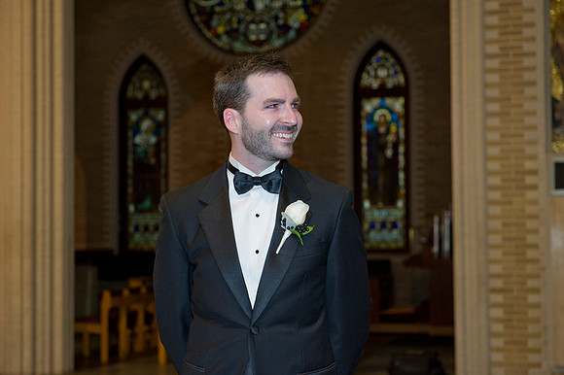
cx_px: 282
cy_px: 188
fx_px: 1096
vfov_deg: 19.4
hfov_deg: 28.9
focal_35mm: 70
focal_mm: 70
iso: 1250
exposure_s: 1/60
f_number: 4.5
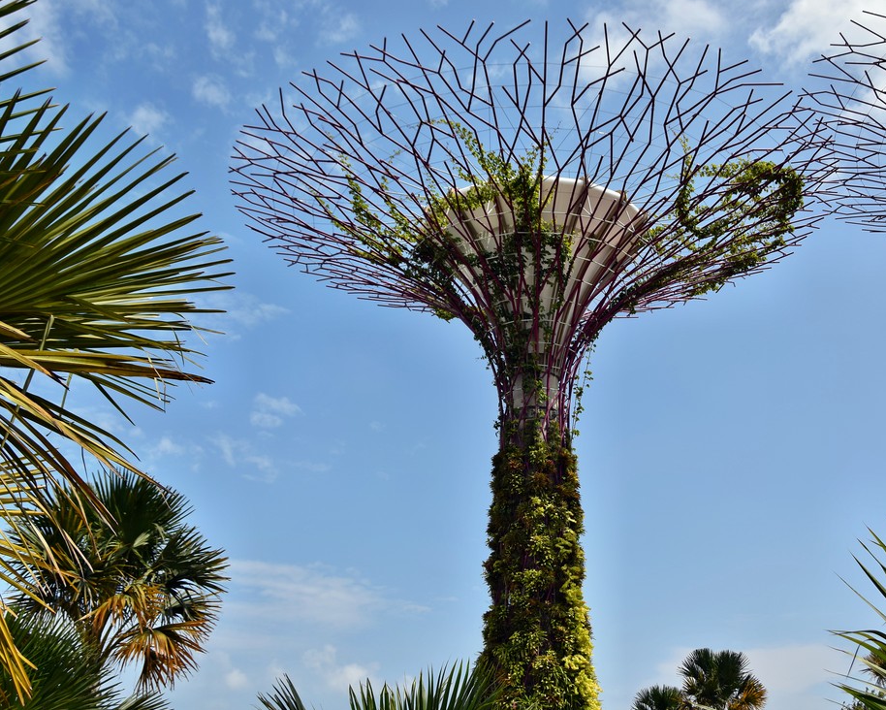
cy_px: 348
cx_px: 544
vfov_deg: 33.5
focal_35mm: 45
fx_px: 1181
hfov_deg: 40.9
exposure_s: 1/1000
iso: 100
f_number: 5
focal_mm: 26
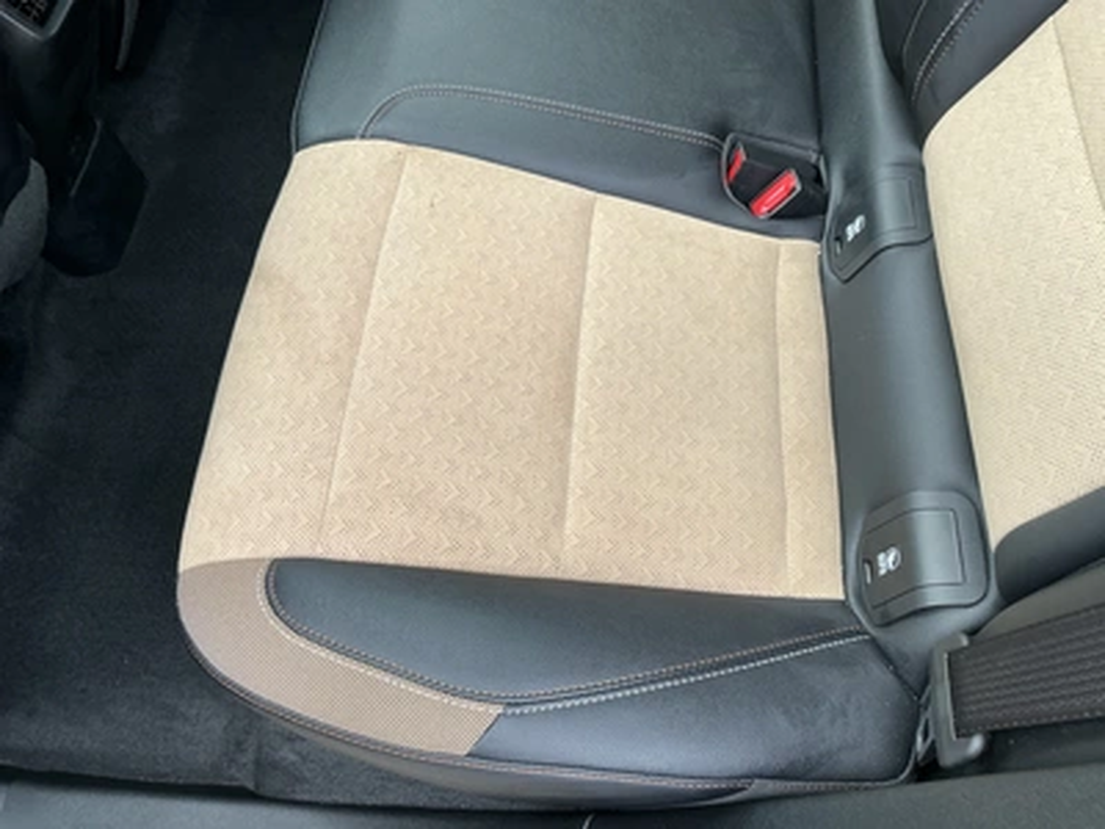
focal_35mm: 28
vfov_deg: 49.7
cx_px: 552
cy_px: 414
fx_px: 894
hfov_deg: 63.4
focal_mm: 3
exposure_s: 1/122
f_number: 1.8
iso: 32
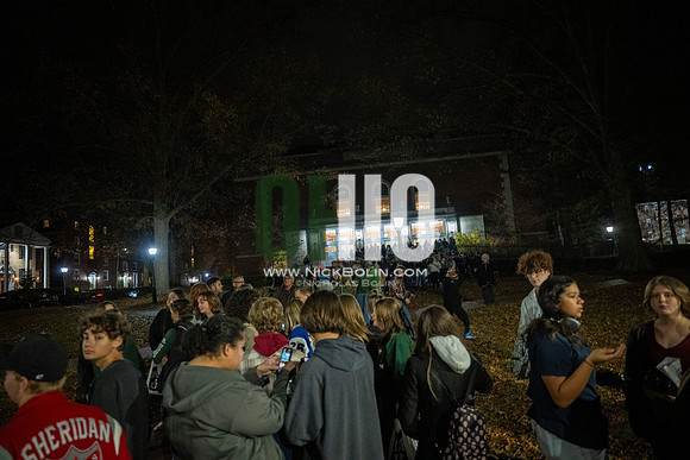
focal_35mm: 24
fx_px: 460
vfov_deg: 53.2
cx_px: 345
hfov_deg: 73.7
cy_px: 230
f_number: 2.8
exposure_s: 1/60
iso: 5000
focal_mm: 24
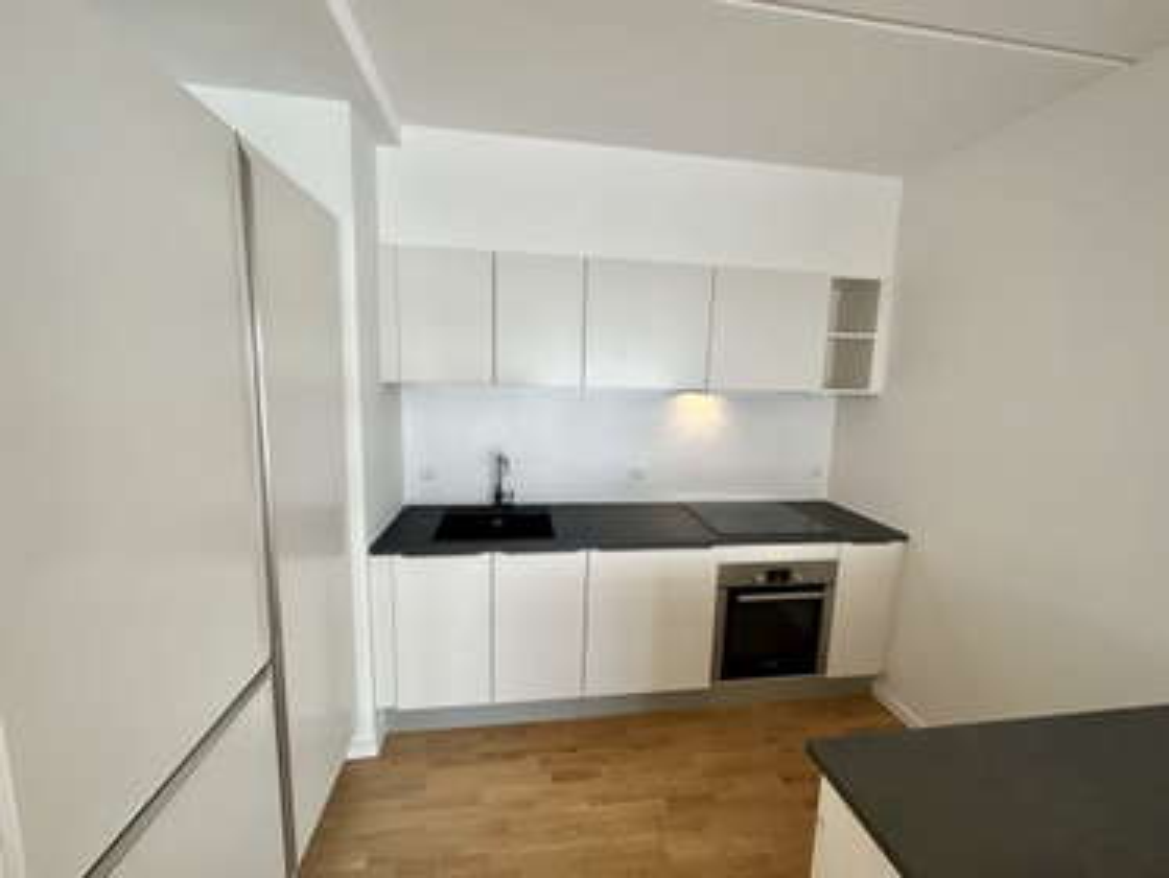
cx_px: 584
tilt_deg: -7.9
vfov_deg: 85.7
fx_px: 473
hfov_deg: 102.0
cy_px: 439
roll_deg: -1.5
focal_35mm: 14
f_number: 2.2
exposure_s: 1/100
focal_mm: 2.22
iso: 64
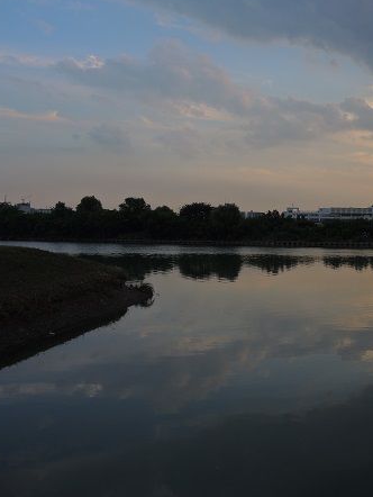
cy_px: 247
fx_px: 545
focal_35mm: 38
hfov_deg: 36.6
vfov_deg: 49.0
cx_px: 292
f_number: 2.2
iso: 80
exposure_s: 1/640
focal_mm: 6
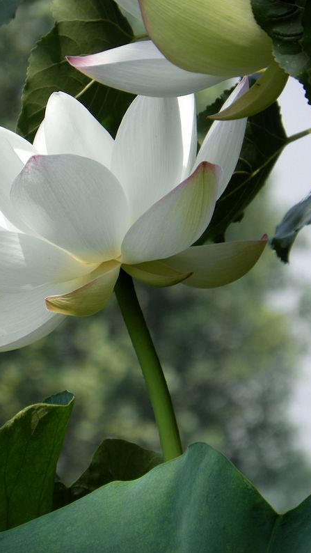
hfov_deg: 3.7
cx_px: 118
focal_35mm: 331
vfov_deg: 6.5
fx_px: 4850
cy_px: 277
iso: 64
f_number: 4.5
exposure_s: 1/200
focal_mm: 53.7
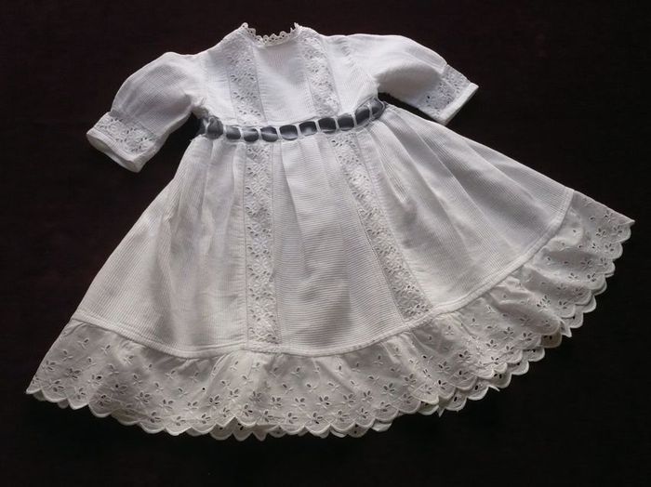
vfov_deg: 40.7
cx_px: 326
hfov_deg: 52.7
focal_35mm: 35
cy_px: 244
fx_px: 658
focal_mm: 5.8
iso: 400
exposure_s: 1/320
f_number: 2.8
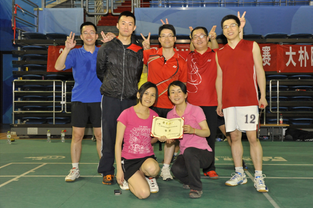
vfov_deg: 31.8
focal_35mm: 42
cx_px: 172
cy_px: 94
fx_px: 365
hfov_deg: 46.4
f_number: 6.3
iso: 3200
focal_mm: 38
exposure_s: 1/160
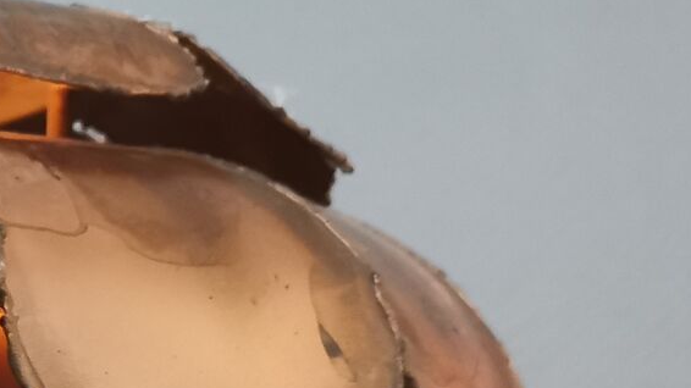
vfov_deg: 11.0
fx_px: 1905
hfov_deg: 19.0
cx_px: -214
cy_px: 637
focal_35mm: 104
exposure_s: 1/33.3
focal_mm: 5.56
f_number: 1.6
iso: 500
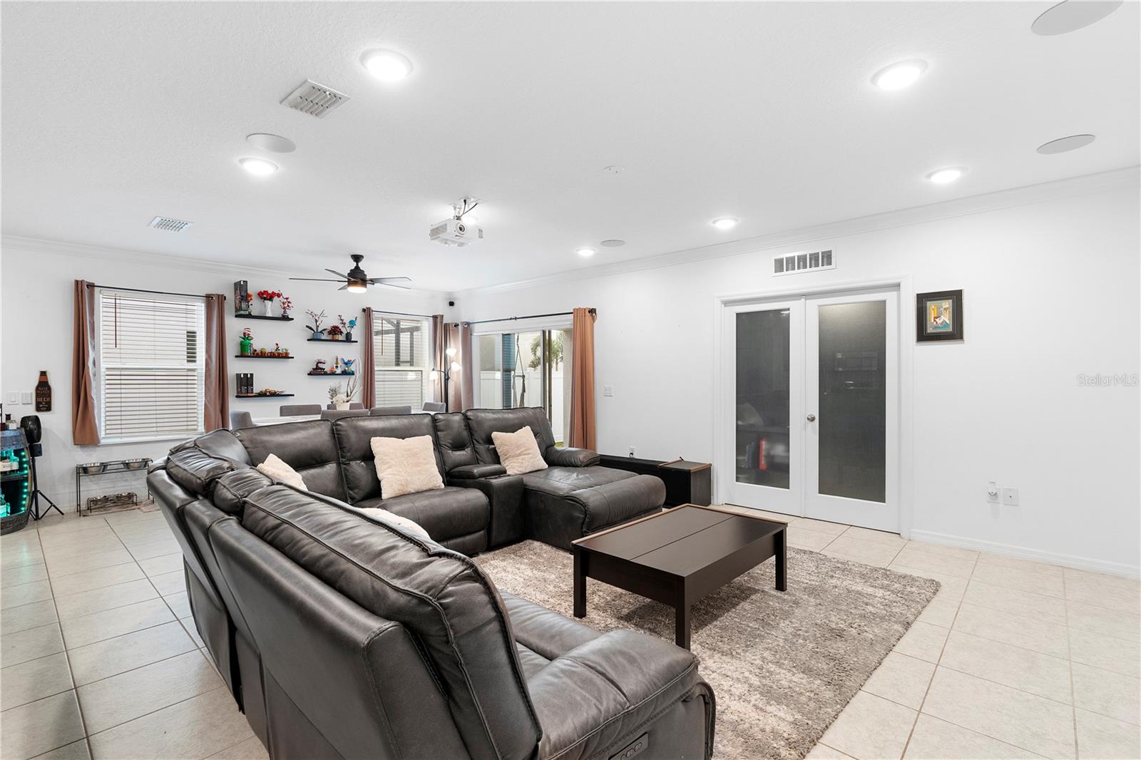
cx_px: 570
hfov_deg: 96.7
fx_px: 507
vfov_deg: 73.7
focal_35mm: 16
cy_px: 380
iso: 800
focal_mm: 16
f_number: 8
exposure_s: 1/6
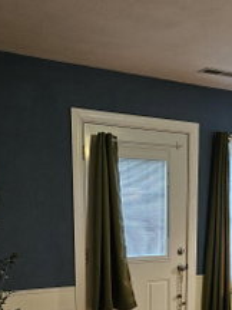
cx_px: 193
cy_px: 264
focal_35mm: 51
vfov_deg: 35.8
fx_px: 456
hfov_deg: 27.8
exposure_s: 1/60
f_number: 1.8
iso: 640
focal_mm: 5.4
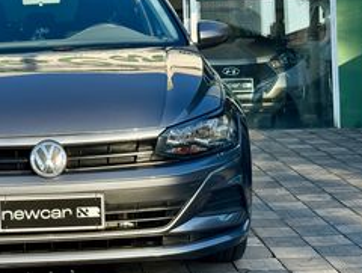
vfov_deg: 15.7
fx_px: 985
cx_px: 39
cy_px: 92
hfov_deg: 20.4
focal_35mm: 94
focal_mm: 6.76
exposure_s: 1/1681
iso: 64
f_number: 1.78
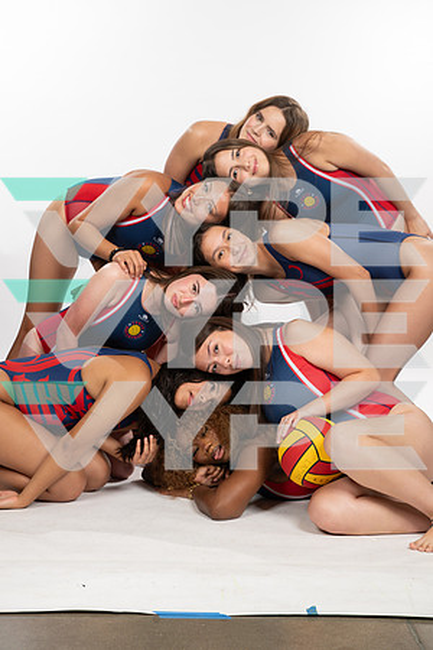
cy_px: 325
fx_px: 1263
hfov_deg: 19.5
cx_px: 216
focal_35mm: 70
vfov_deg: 28.8
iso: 200
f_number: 5.6
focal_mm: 70
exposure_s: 1/250
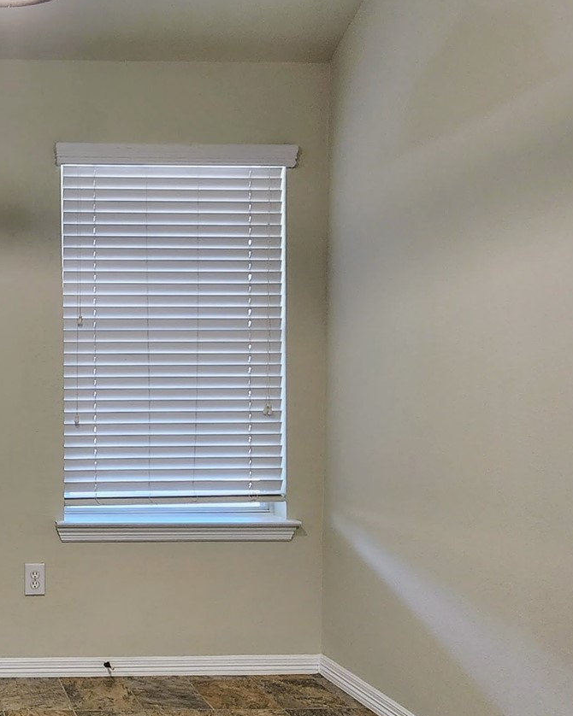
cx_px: -71
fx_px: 657
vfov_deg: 57.0
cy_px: 406
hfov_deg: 38.2
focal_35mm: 31
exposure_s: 1/60
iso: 200
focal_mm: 2.2
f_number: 2.2
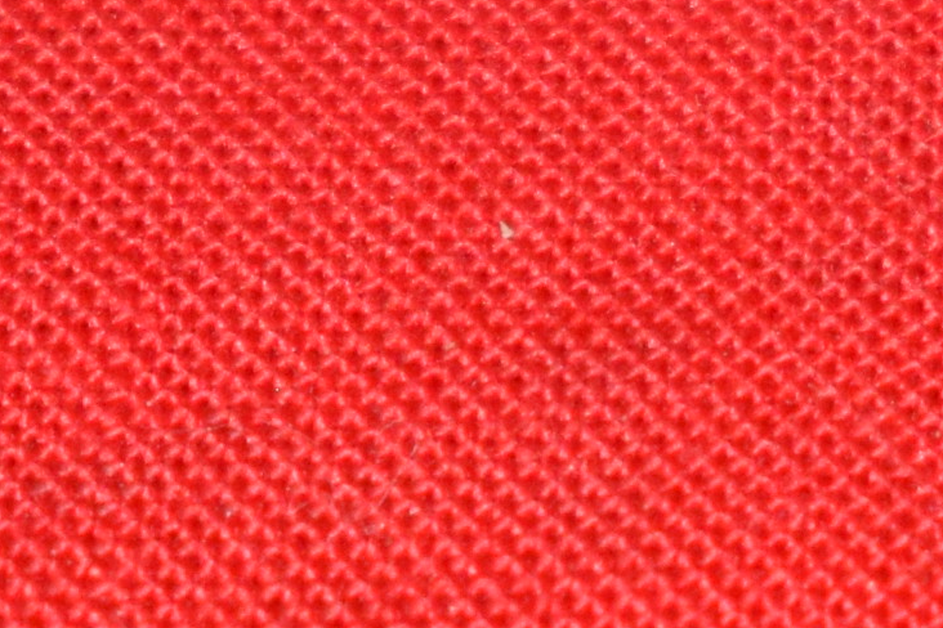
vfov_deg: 2.7
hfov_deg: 4.0
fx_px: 13281
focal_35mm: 507
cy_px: -282
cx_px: 2044
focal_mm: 55
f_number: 5.6
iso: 1250
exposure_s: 1/200
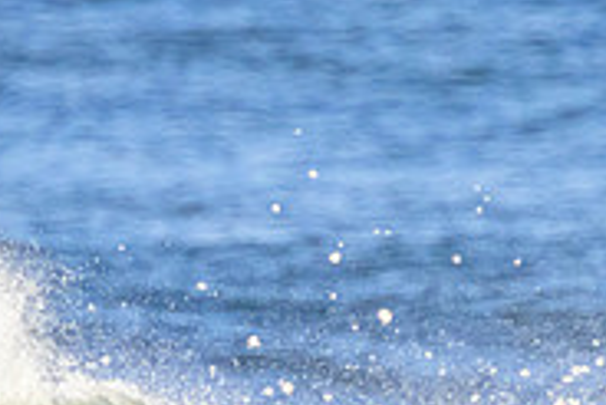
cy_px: 367
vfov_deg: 0.4
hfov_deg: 0.6
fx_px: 58170
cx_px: 148
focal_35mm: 3453
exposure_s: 1/2000
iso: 1400
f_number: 11
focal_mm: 800
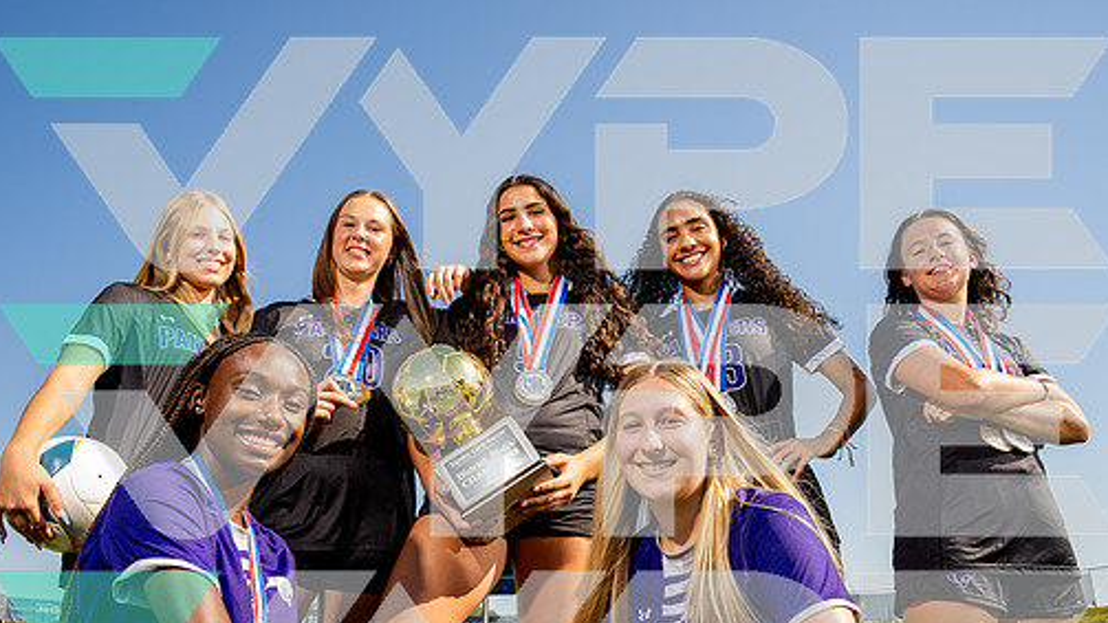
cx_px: 560
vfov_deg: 39.6
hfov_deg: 66.1
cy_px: 422
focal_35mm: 29
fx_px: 852
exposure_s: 1/125
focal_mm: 24
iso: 50
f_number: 7.1
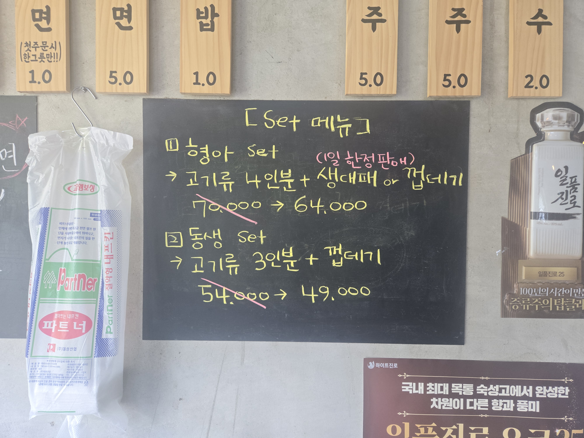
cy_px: 219
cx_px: 292
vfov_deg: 58.9
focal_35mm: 23
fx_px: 388
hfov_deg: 73.9
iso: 200
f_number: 1.8
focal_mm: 5.4
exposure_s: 1/120
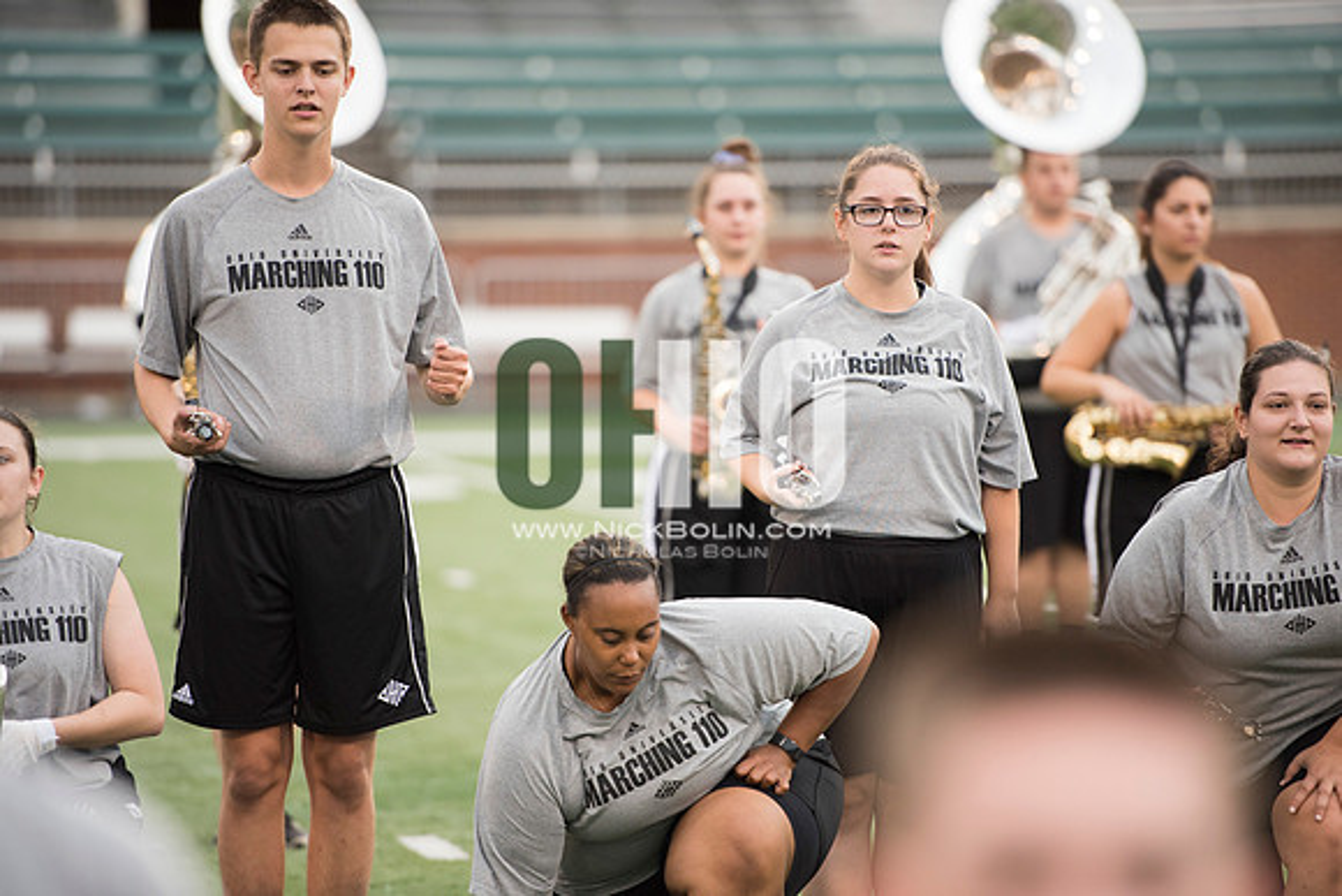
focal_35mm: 200
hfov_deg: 10.3
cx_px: 671
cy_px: 448
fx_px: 7457
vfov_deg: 6.9
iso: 1000
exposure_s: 1/1250
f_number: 2.8
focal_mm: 200
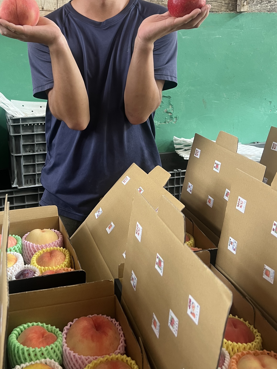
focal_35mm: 37
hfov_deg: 38.1
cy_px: 117
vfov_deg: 49.1
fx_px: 395
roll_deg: +0.9
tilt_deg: -12.9
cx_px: 86
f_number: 1.5
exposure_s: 1/85
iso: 125
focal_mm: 5.7
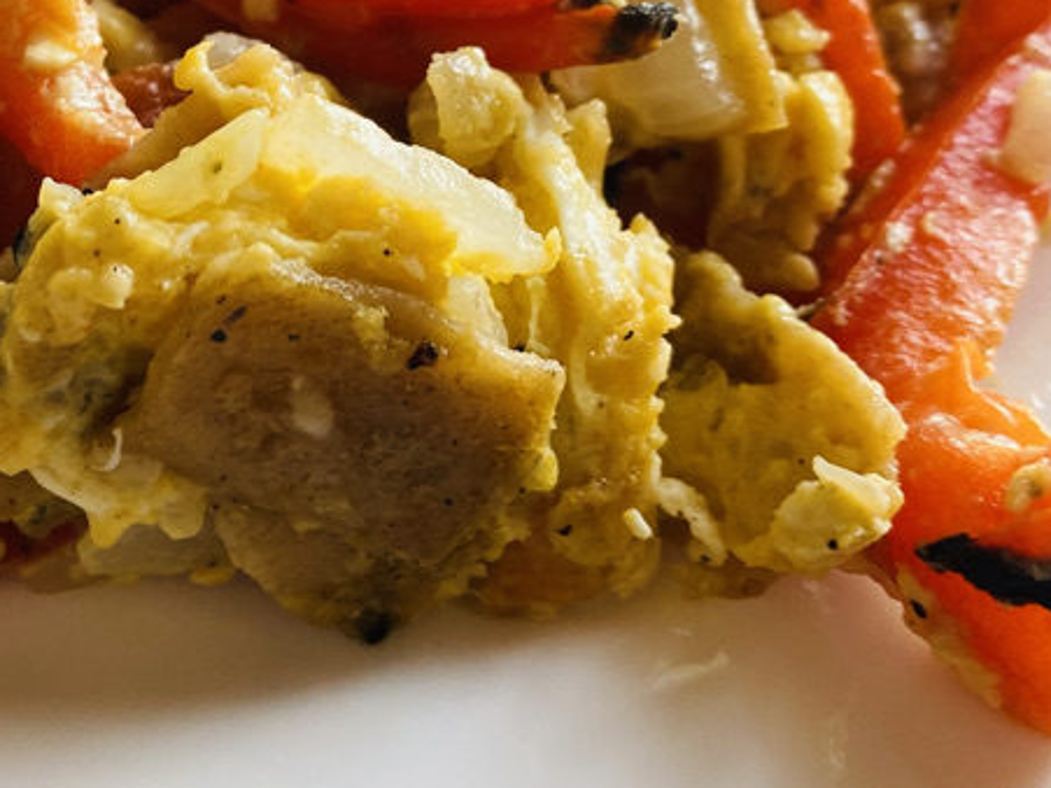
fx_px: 1791
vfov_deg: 23.8
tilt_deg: -48.6
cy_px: 2
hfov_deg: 32.0
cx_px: 233
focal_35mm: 59
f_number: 1.8
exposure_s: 1/121
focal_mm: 4.25
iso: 125
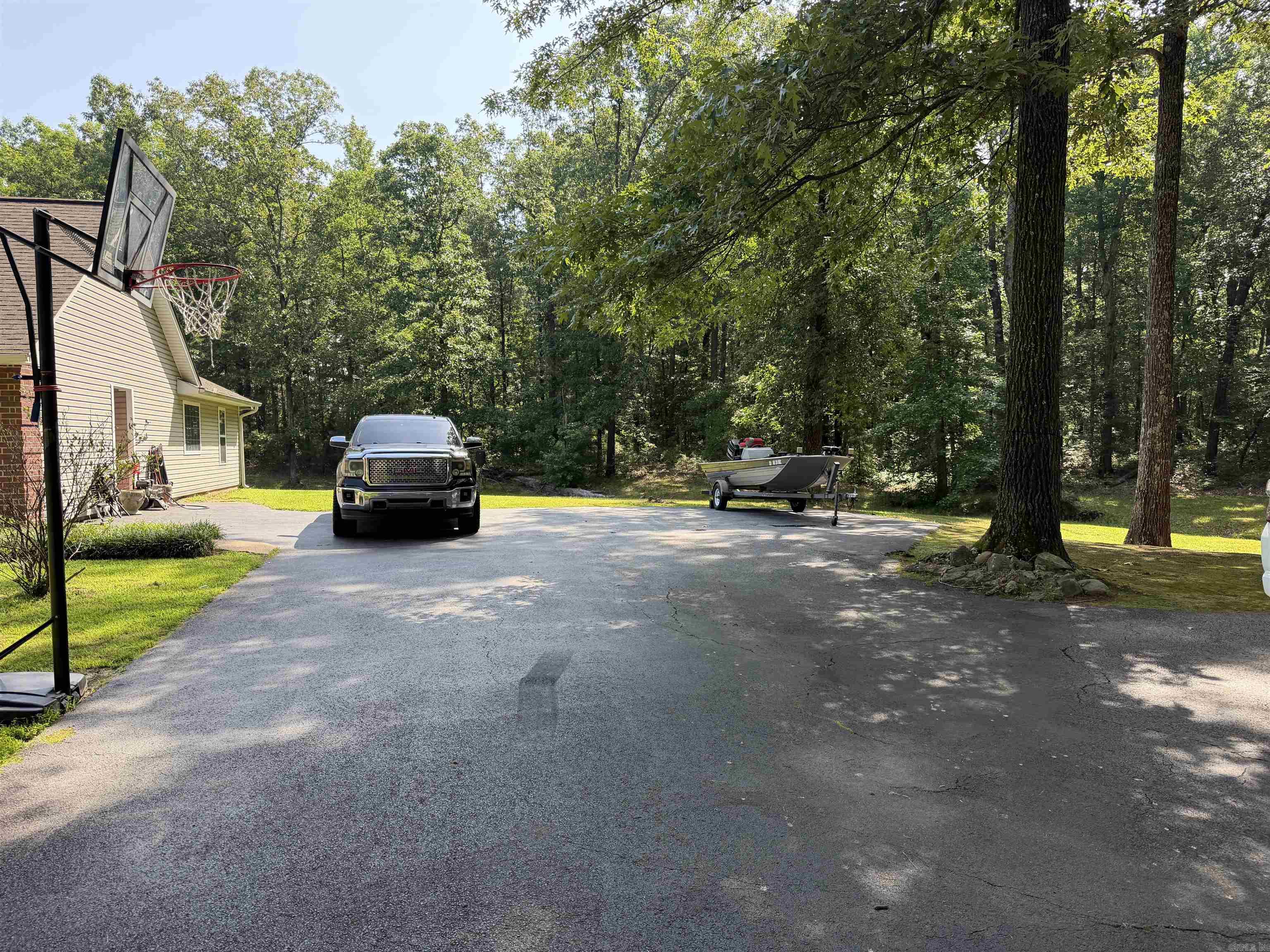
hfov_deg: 71.6
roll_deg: +1.1
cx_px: 635
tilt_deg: -2.2
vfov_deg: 56.8
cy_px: 476
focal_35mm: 24
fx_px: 881
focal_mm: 6.76
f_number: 1.78
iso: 100
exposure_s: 1/878
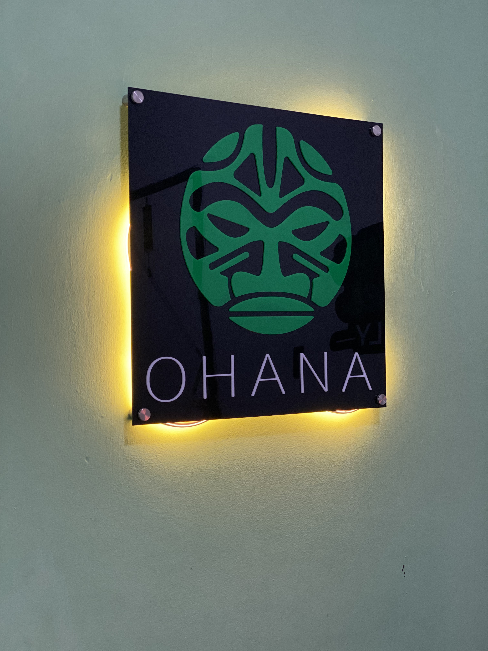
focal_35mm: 52
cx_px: 244
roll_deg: -0.2
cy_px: 326
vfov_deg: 36.8
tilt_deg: +1.3
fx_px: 977
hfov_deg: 28.0
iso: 400
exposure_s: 1/30
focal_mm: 6
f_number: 2
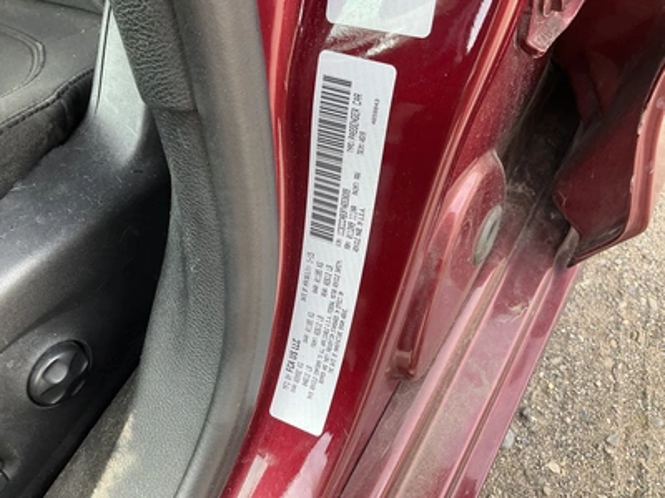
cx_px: 332
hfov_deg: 61.7
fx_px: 557
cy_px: 249
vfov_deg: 48.2
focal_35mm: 29
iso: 25
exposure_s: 1/122
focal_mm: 3
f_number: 1.8
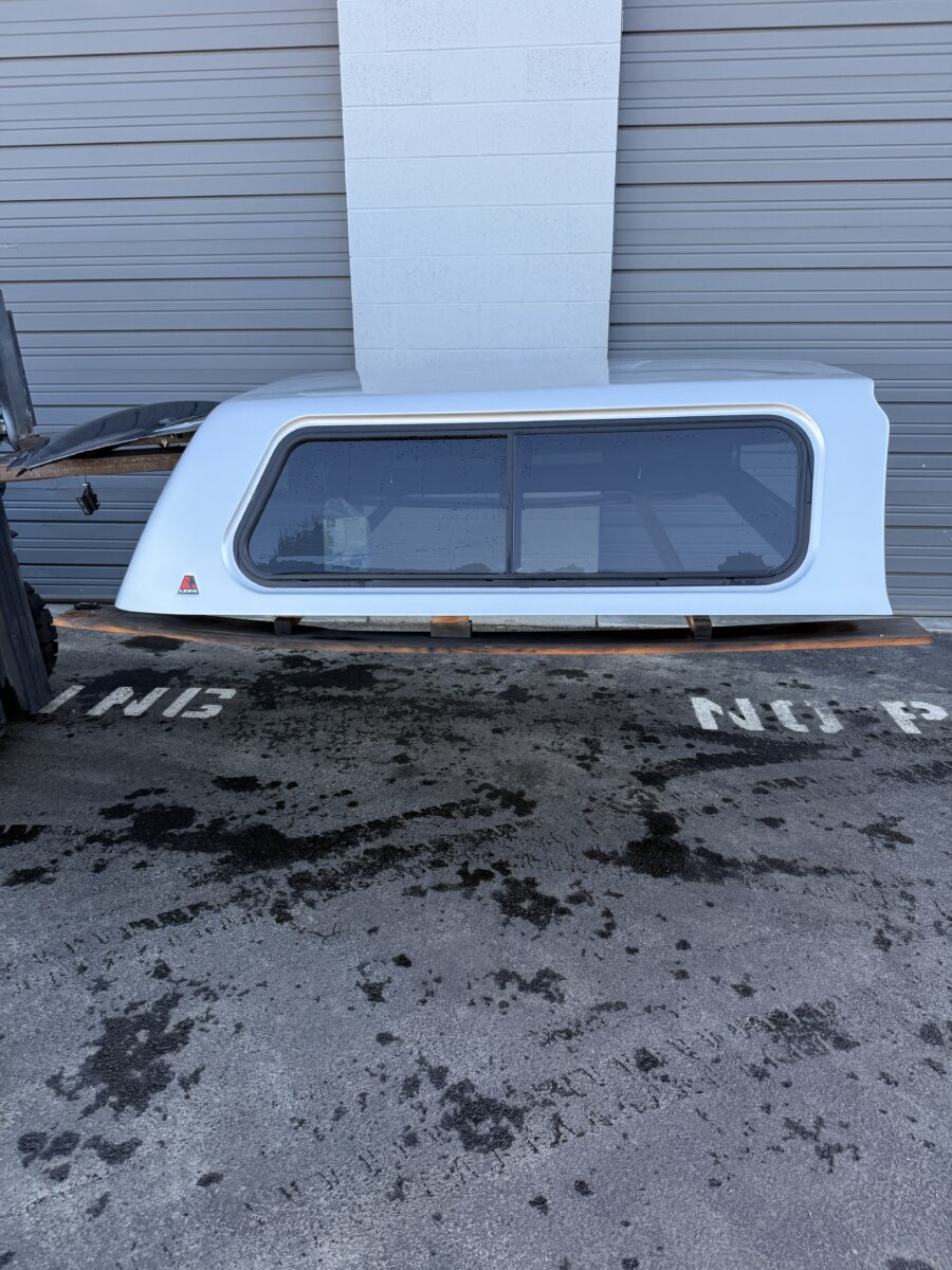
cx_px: 476
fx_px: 880
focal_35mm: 24
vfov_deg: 71.6
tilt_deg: -17.3
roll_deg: -1.2
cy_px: 635
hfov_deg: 56.8
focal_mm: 6.76
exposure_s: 1/407
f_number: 1.78
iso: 100
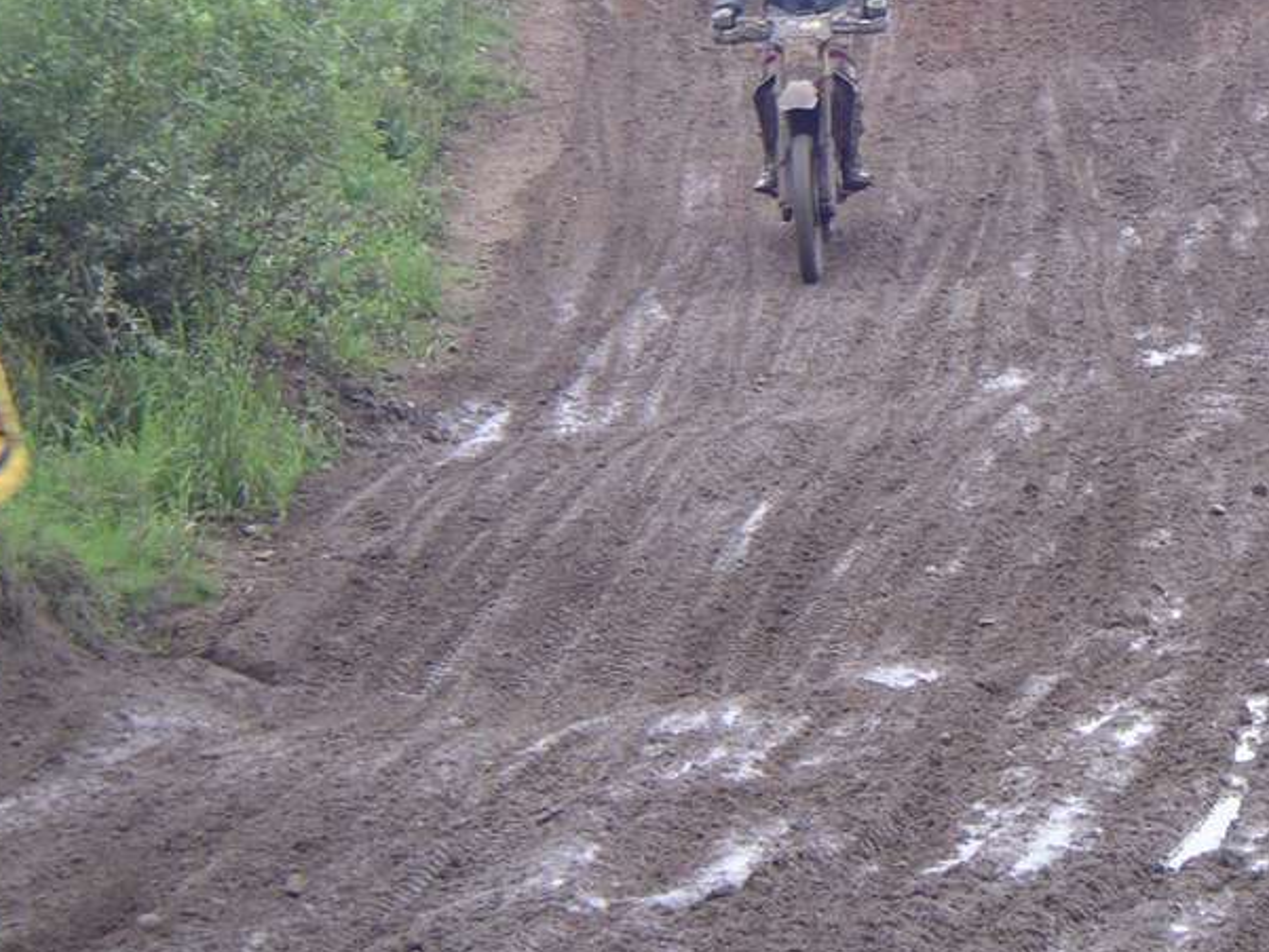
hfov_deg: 11.4
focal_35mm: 173
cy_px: 203
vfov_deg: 8.6
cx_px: 889
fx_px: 6343
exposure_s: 1/100
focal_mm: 16
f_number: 3.9
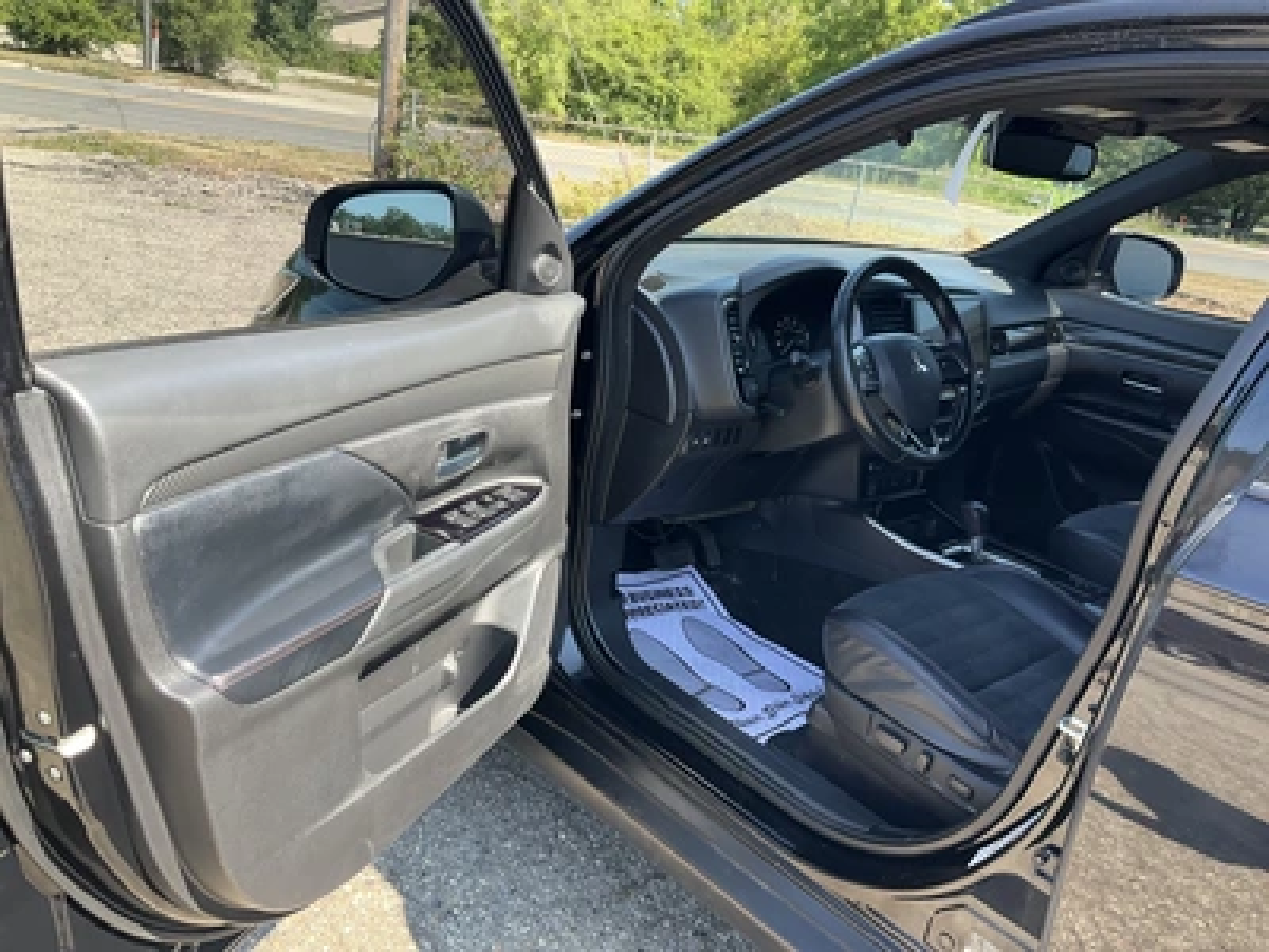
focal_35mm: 29
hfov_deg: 61.7
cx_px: 634
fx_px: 1063
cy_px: 476
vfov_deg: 48.2
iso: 20
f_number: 1.8
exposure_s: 1/151
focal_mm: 3
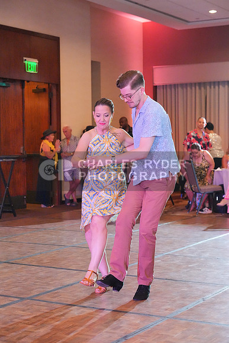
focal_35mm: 70
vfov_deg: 28.8
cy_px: 172
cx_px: 114
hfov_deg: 19.5
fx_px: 667
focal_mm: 70
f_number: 4
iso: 12800
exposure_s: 1/400
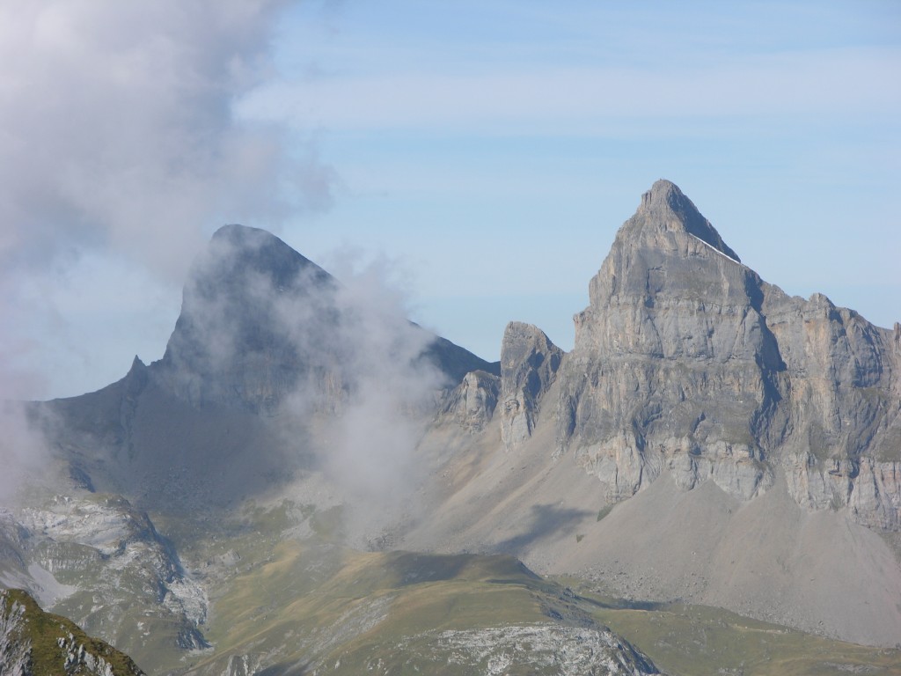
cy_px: 338
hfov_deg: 10.4
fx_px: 4945
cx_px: 450
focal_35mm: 190
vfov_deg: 7.8
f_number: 5.7
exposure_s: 1/304
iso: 50
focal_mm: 48.5
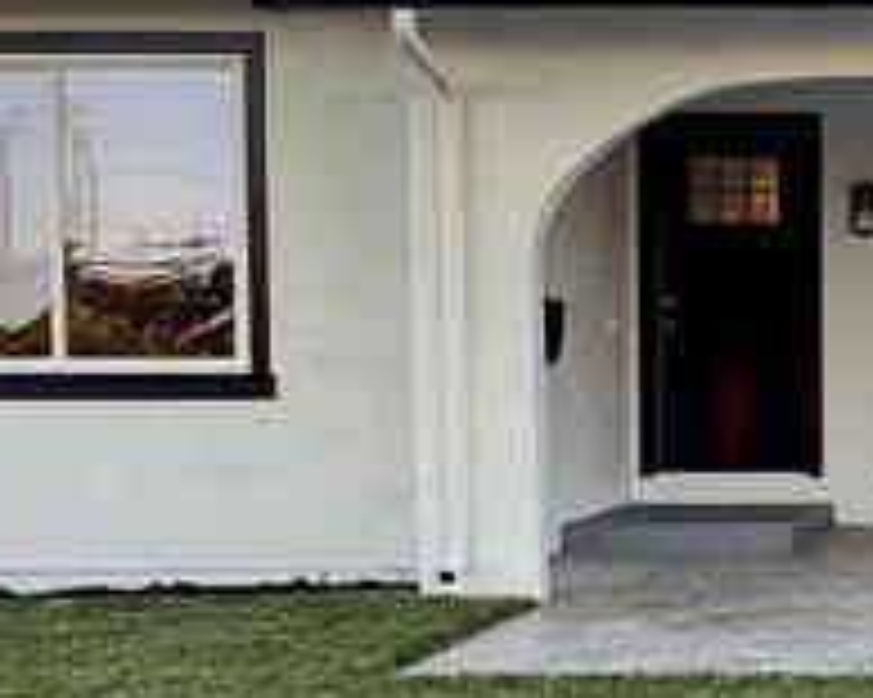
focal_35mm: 72
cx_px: 1188
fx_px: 1859
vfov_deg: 21.2
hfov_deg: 23.0
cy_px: 464
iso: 64
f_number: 2.2
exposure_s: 1/254
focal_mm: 2.22
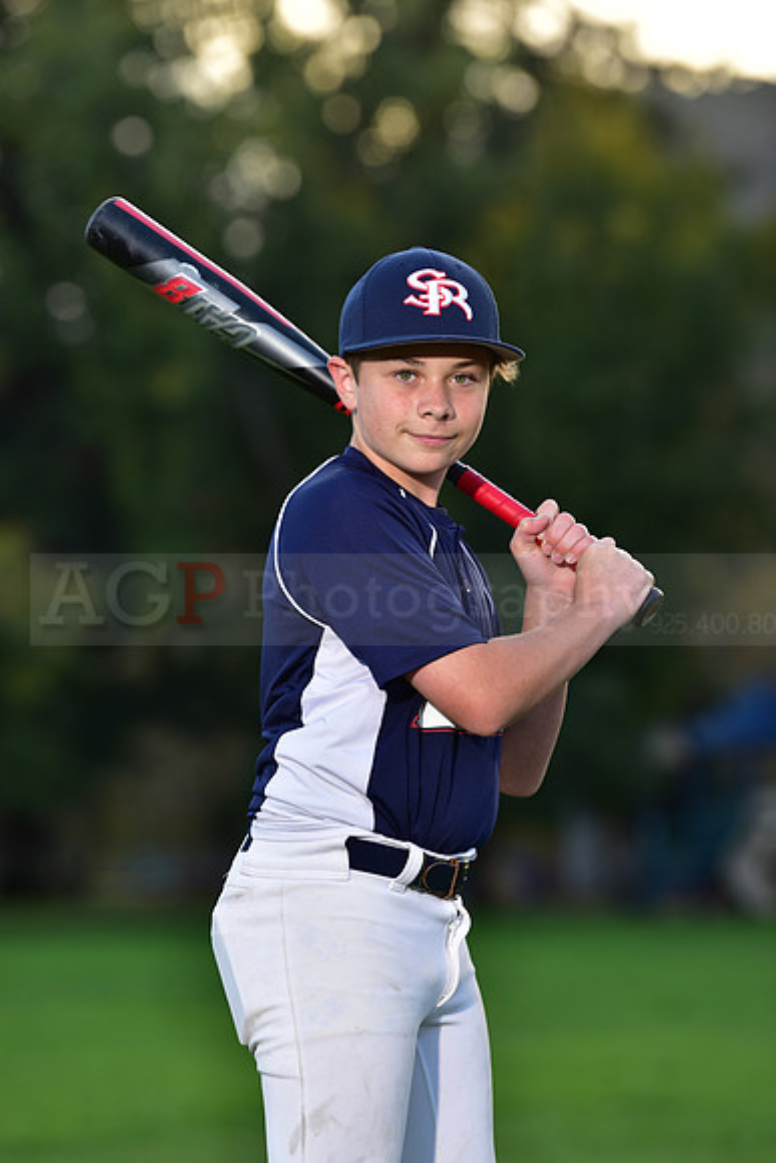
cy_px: 582
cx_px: 388
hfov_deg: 7.4
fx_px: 5978
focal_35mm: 185
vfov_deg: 11.1
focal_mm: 185
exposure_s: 1/250
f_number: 4.5
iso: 200
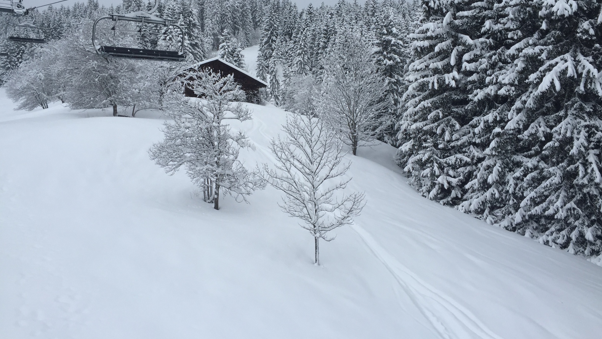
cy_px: 119
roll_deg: +0.8
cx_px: 301
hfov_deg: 61.0
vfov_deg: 36.4
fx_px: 511
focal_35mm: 32
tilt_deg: +4.0
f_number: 2.2
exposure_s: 1/1412
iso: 32
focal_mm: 4.15
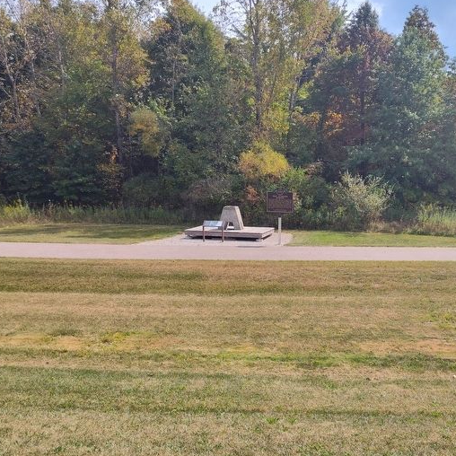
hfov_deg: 50.5
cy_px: 257
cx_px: 288
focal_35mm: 32
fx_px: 477
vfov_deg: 51.0
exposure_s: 1/1400
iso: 100
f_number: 1.8
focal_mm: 5.56
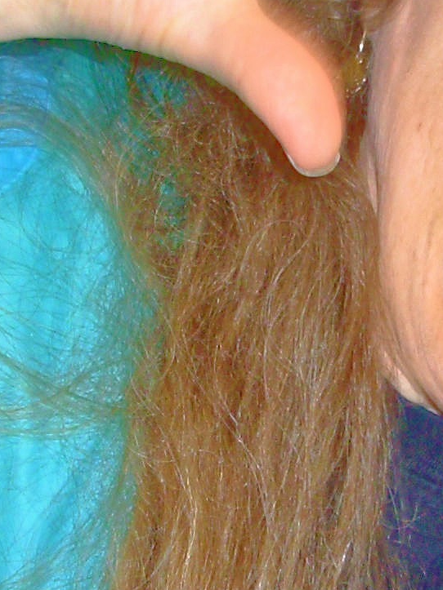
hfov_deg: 10.0
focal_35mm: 148
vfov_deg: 13.3
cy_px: 397
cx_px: 243
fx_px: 2526
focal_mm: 6.3
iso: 50
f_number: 2.9
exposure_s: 1/32
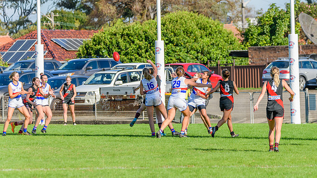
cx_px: 182
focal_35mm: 290
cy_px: 97
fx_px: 2437
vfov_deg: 4.2
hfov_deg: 7.4
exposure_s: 1/1600
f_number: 7.1
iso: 640
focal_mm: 240
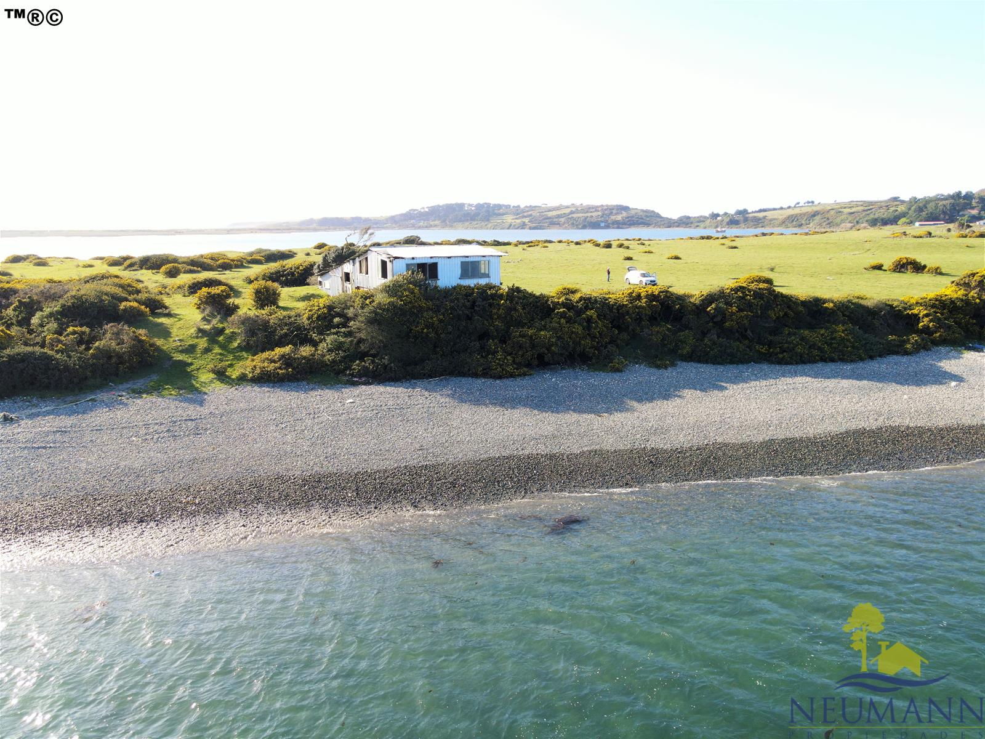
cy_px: 370
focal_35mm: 24
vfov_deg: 56.8
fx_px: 683
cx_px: 492
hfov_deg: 71.6
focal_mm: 4.5
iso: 110
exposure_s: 1/180
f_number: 2.8
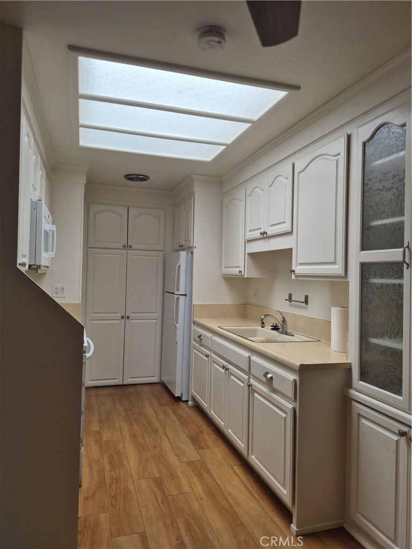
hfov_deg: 58.9
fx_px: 365
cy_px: 274
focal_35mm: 23
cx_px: 206
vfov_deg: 73.9
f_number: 1.8
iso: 80
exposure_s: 1/870
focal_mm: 5.4
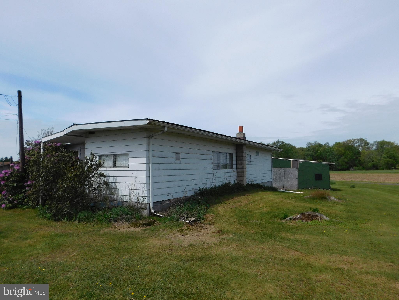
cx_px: 200
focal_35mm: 23
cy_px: 150
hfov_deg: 73.9
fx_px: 265
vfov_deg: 58.9
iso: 125
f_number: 6
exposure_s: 1/800
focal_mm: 4
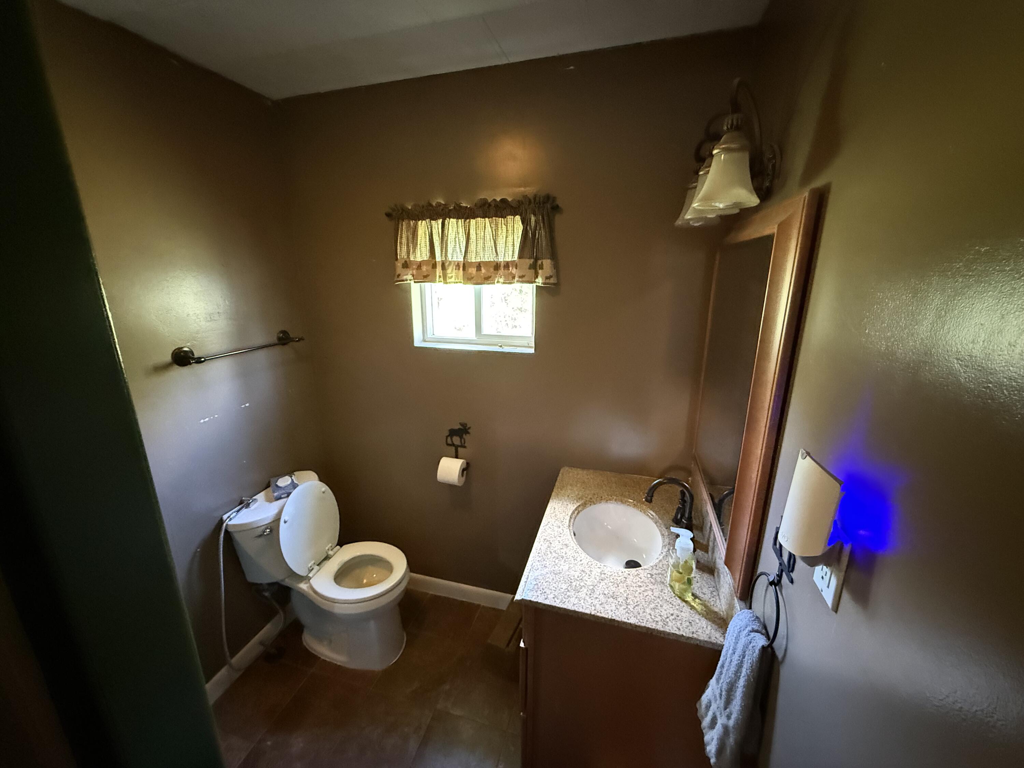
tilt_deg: -16.2
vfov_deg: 85.7
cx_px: 512
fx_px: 414
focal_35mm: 14
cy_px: 384
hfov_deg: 102.1
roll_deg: +0.6
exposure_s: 1/40
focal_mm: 2.22
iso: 1250
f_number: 2.2
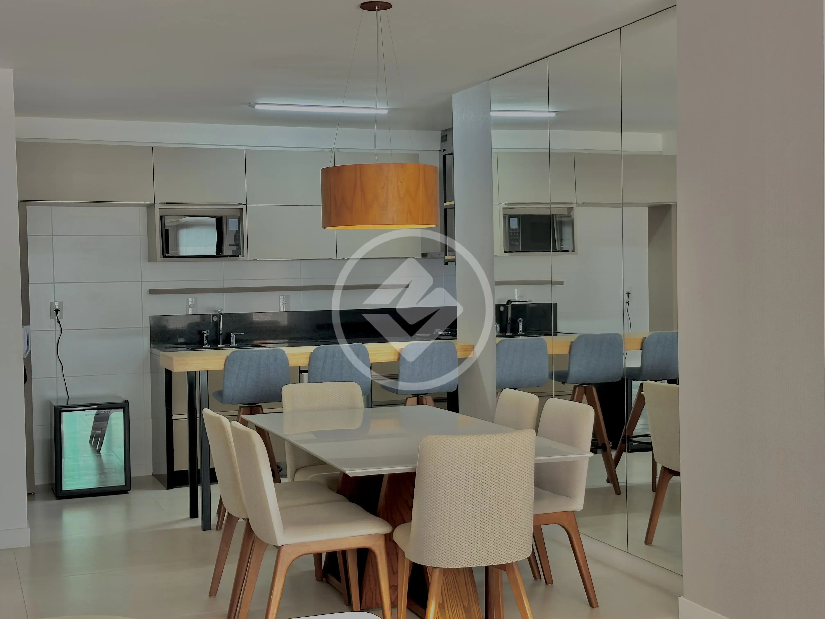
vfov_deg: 30.3
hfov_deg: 39.7
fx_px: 1144
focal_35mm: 48
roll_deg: +0.2
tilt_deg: -2.1
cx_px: 412
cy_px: 310
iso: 80
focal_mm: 6.86
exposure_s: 1/60
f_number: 1.78
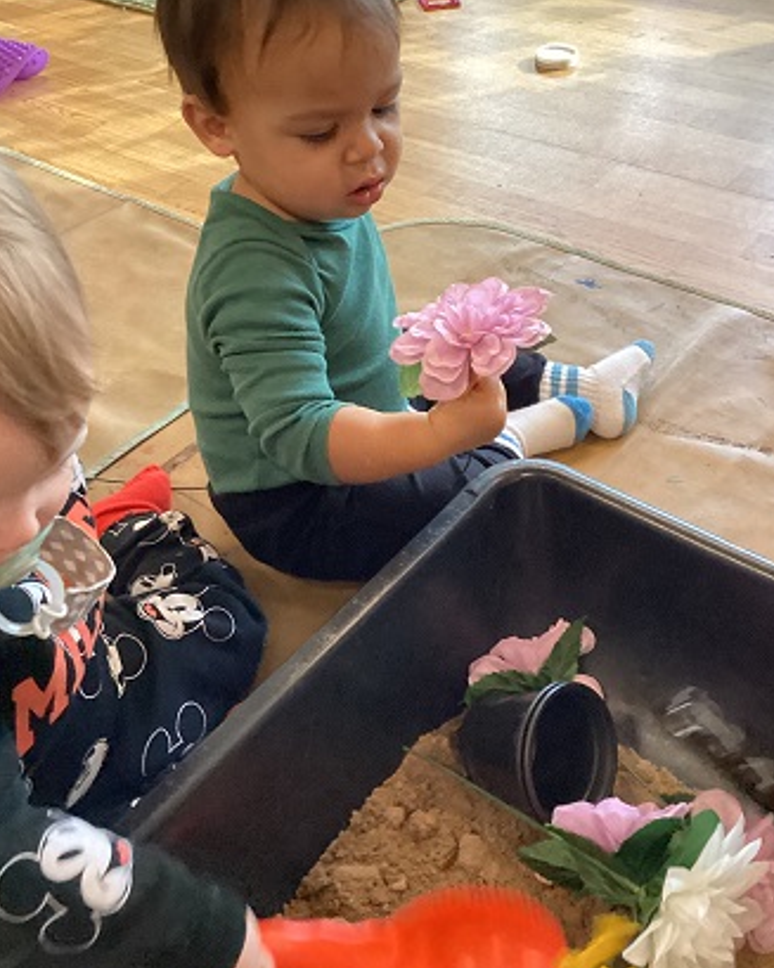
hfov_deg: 40.1
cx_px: 423
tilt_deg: -40.7
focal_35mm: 37
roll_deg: +3.9
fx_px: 1060
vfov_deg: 49.0
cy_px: 421
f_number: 2.4
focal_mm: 3.3
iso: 320
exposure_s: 1/60
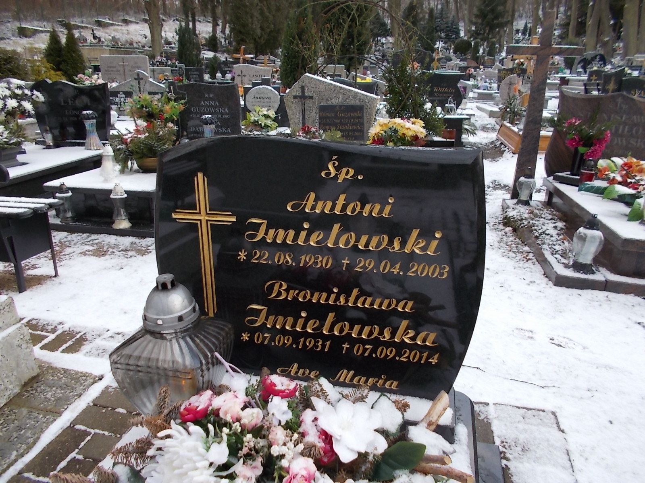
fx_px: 484
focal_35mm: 26
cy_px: 242
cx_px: 322
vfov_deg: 53.1
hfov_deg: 67.3
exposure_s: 1/160
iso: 80
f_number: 3.2
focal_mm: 4.6
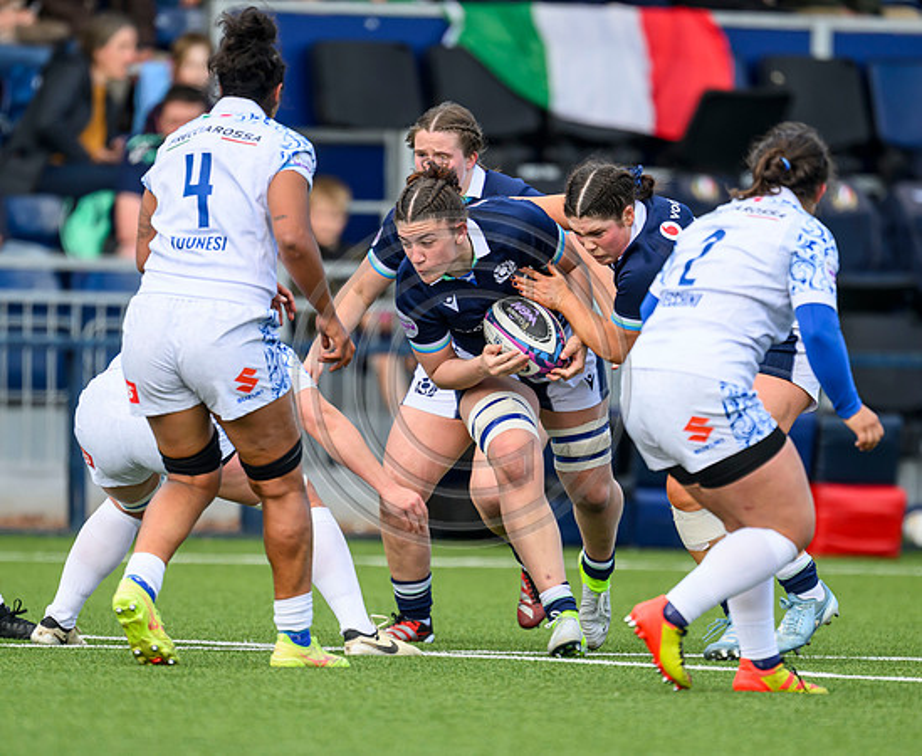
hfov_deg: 2.3
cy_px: 428
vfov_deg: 1.9
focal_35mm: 830
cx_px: 524
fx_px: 22858
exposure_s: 1/1250
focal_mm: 560
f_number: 4
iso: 500
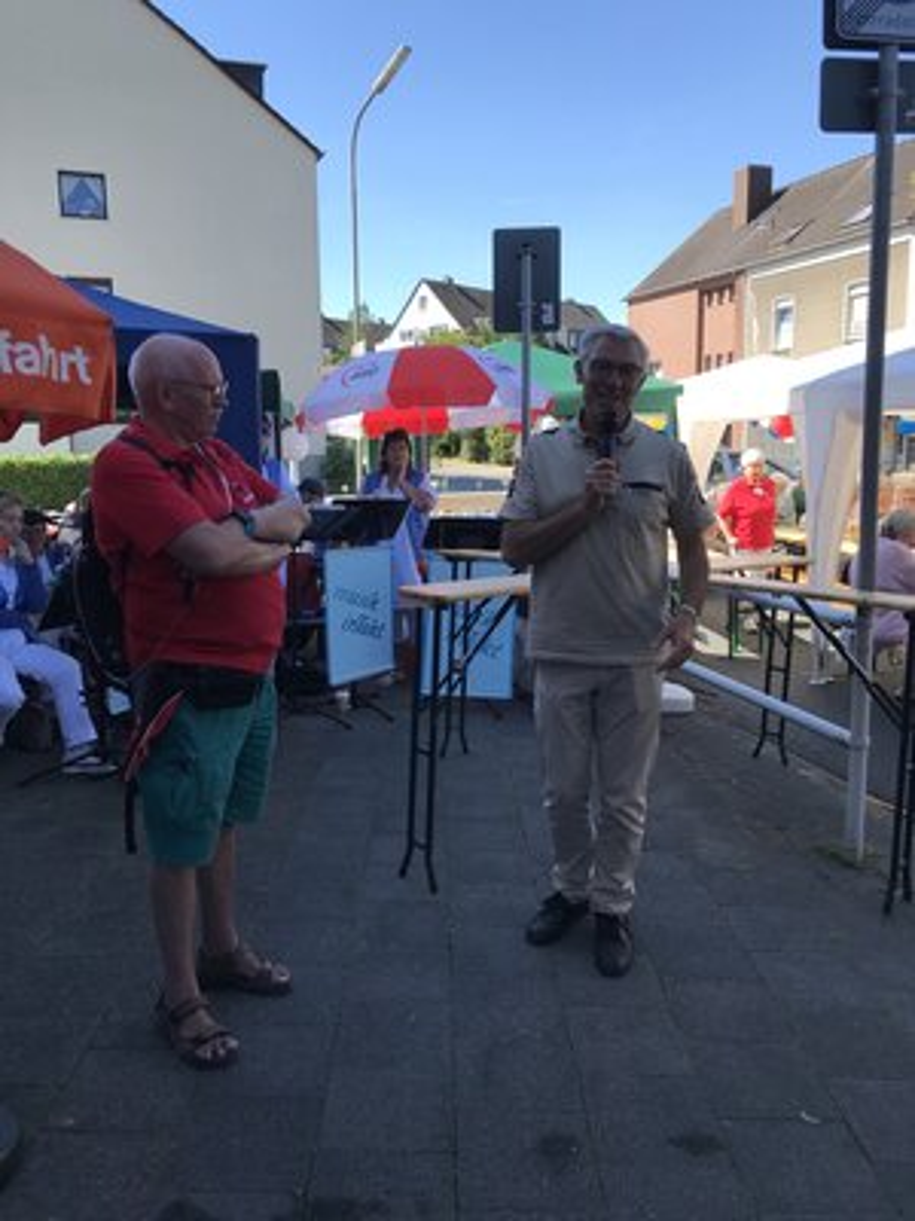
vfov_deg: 63.4
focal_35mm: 28
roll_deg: +0.6
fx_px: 987
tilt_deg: -7.4
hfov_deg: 49.7
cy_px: 610
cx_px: 458
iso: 20
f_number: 1.8
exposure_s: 1/855
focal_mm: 3.99
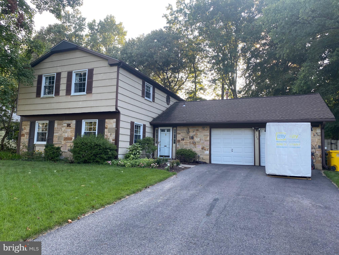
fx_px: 255
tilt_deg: +7.1
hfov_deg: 67.3
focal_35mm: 26
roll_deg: -1.7
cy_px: 128
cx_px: 170
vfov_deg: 53.1
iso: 32
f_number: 1.8
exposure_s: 1/183
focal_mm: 4.25
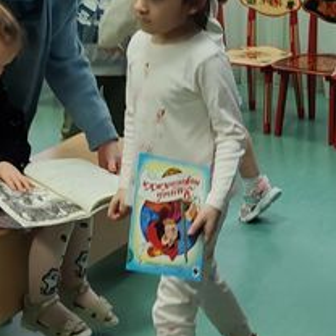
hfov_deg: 15.6
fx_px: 1208
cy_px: 113
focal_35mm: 110
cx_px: 323
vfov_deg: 15.8
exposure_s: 1/100
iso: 500
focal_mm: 6.12
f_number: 1.9
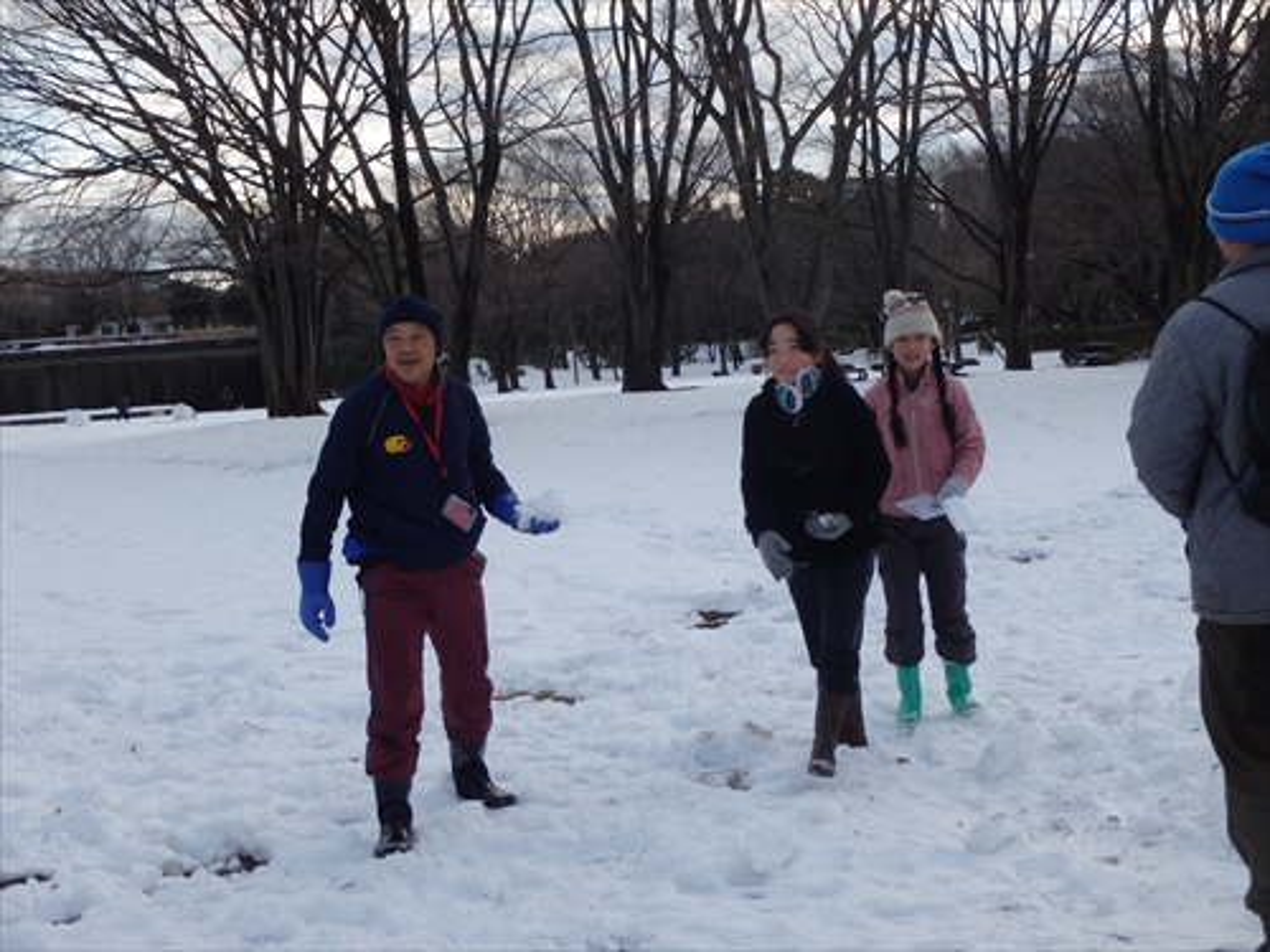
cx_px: 635
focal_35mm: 46
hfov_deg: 41.2
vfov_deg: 31.5
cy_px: 476
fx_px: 1688
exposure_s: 1/200
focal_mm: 8.3
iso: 125
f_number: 4.9
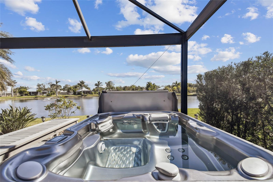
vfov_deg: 77.3
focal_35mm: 15
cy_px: 91
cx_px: 136
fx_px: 114
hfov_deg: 100.4
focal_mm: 10
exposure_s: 1/1000
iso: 100
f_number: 7.1
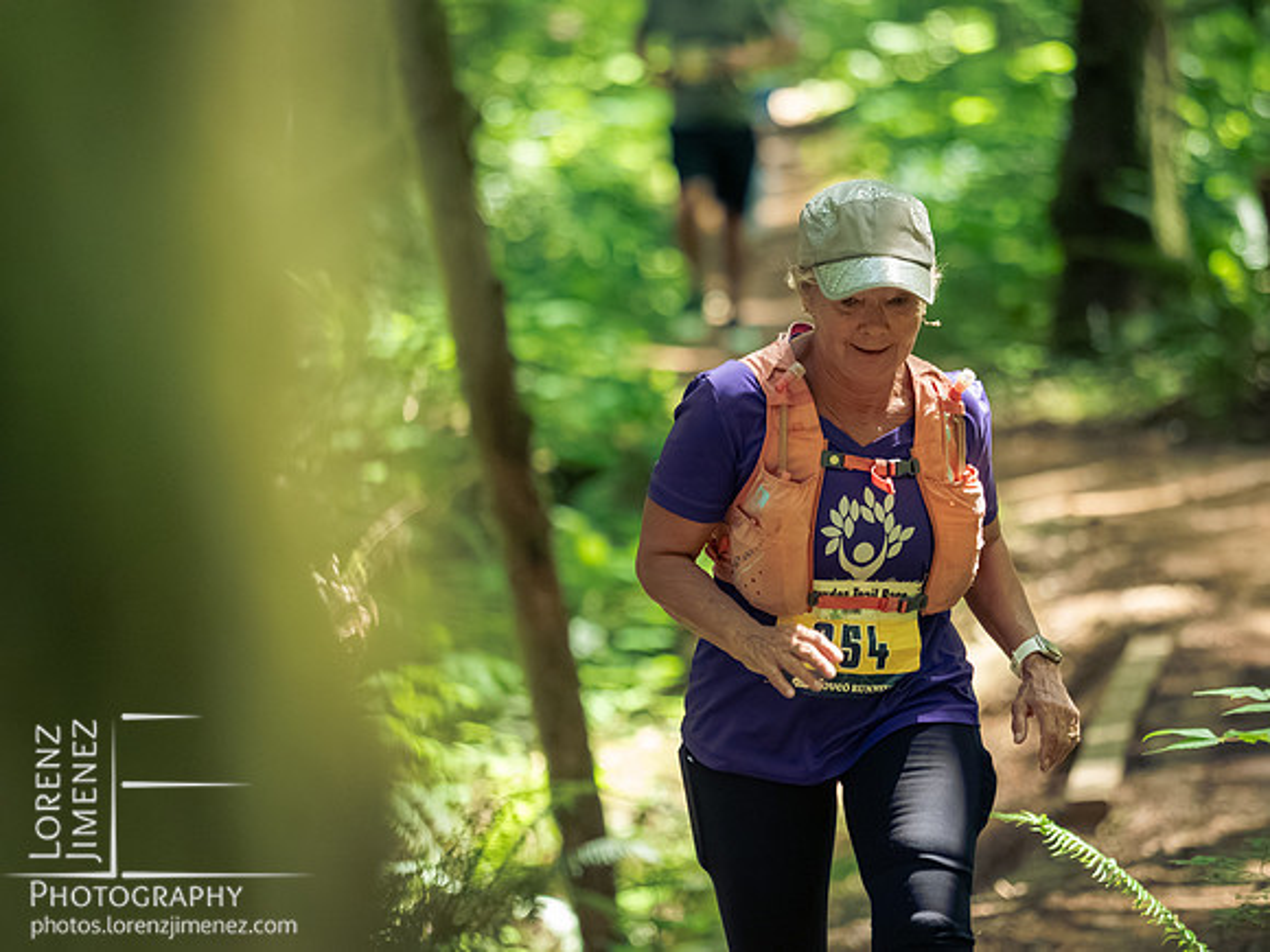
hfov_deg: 6.6
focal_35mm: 300
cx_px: 635
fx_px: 11006
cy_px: 476
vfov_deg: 5.0
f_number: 2.8
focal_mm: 150
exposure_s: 1/800
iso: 5000
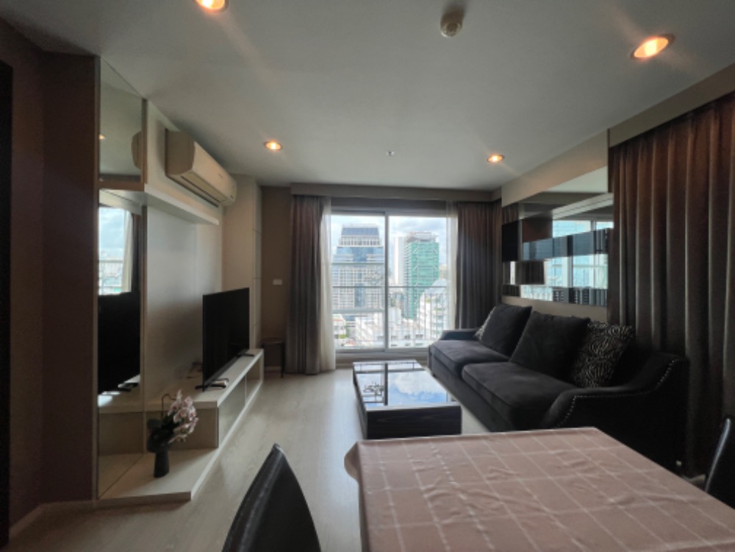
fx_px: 276
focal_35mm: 13
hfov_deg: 106.2
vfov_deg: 89.9
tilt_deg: -0.3
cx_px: 368
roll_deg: -2.1
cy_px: 276
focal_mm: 1.57
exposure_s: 1/295
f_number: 1.8
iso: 32
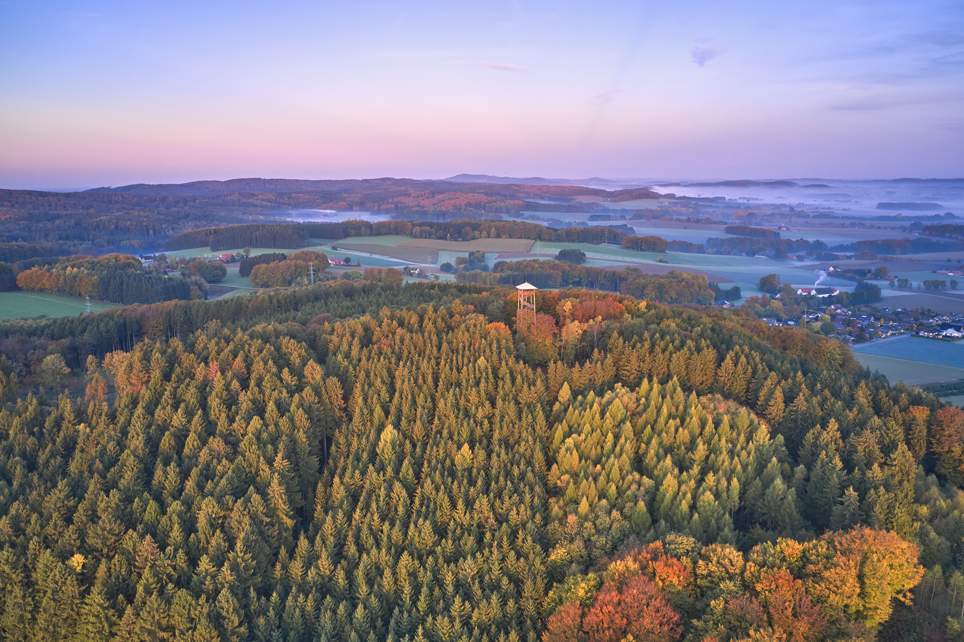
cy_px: 321
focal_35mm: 28
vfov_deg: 46.4
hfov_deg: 65.5
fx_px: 750
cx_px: 482
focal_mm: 10.26
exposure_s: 1/50
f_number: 3.5
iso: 100
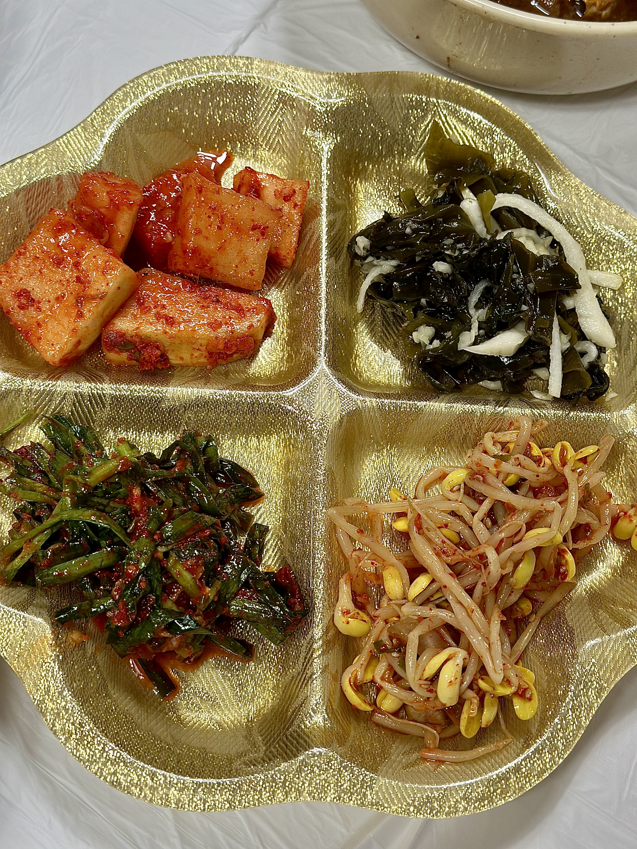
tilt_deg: -65.5
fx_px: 1178
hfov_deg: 30.3
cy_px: 424
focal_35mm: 48
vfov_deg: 39.7
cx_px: 318
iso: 160
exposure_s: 1/60
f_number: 1.78
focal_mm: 6.86
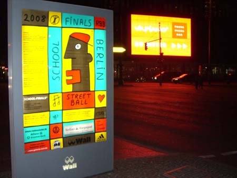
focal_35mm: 38
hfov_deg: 49.0
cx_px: 118
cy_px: 89
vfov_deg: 37.8
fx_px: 260
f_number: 2.7
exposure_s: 1/60
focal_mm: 6.2
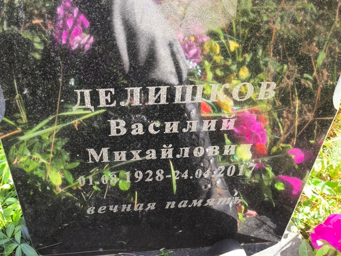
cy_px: 128
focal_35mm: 50
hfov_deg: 38.2
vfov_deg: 29.1
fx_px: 493
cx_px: 170
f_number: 1.7
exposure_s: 1/120
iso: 100
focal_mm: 4.71
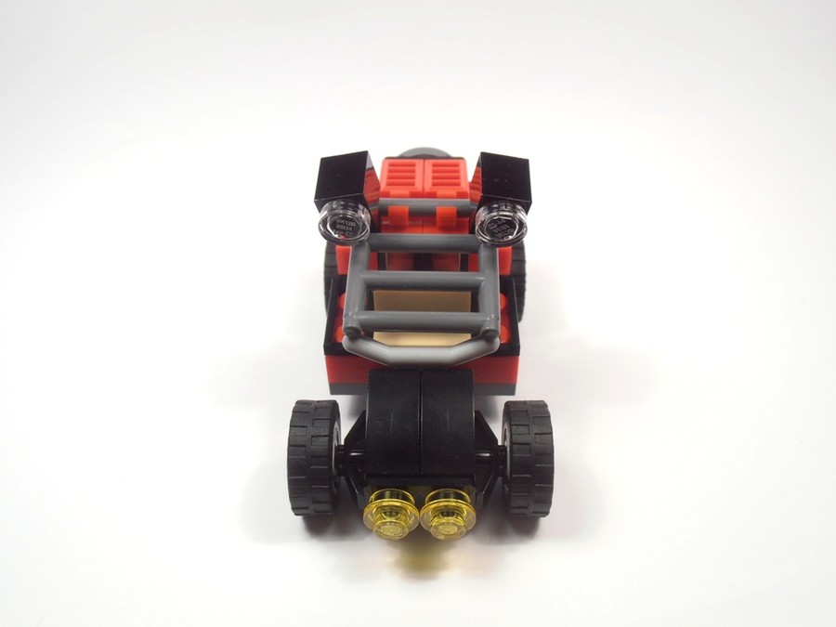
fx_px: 894
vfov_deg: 38.7
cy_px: 314
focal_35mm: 37
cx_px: 418
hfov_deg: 50.1
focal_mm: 6.61
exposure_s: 1/80
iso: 80
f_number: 3.9
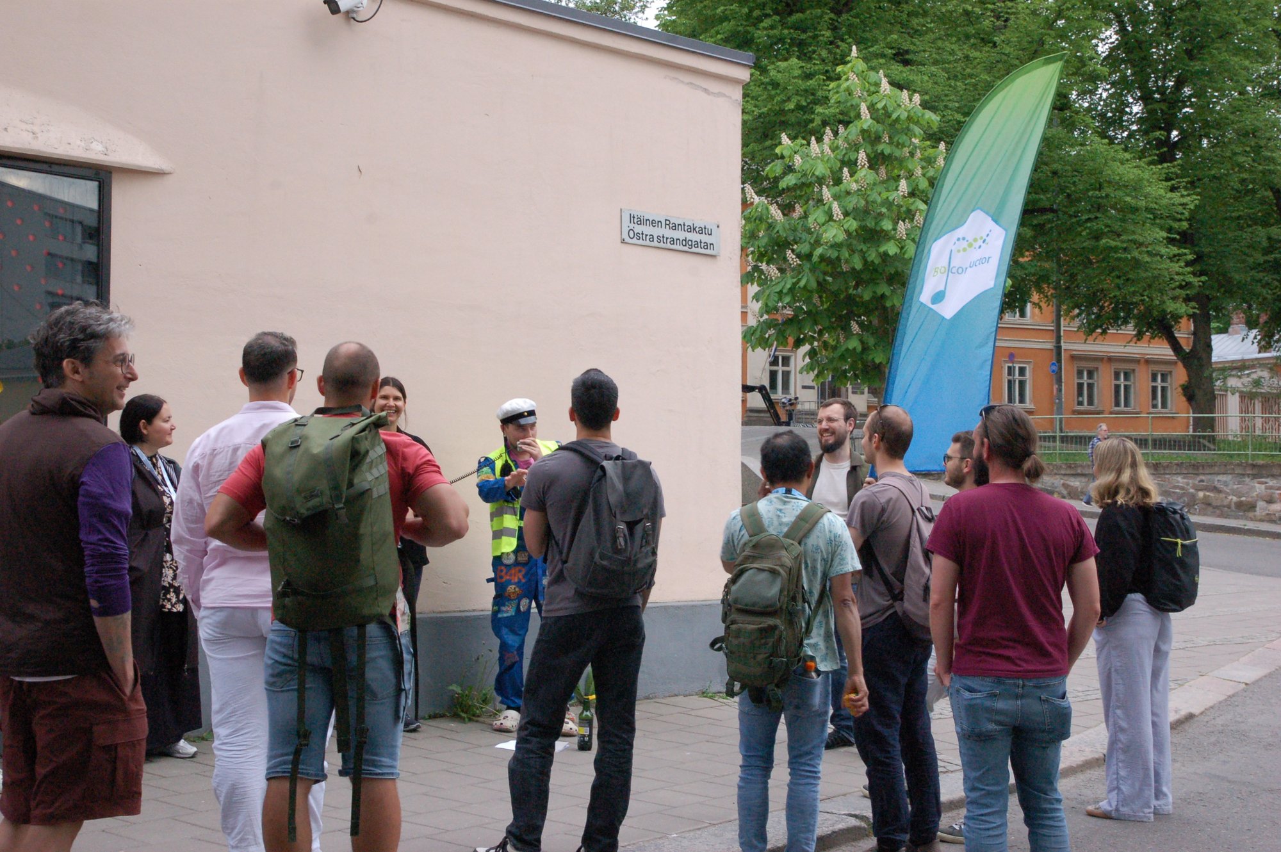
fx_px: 1707
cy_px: 426
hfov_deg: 41.1
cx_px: 640
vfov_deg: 28.0
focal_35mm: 48
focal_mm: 32
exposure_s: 1/125
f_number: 13
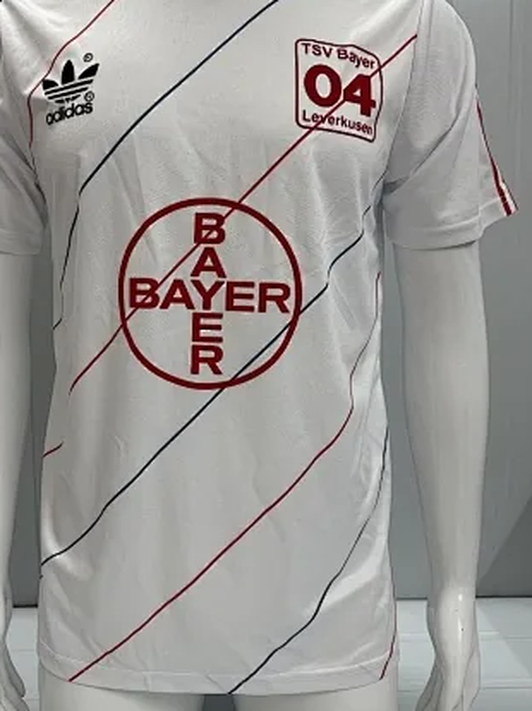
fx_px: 595
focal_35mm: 29
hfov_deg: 47.9
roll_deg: +0.2
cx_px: 217
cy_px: 330
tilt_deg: -5.3
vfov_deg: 61.6
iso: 125
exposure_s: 1/100
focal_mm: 6.76
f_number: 1.78
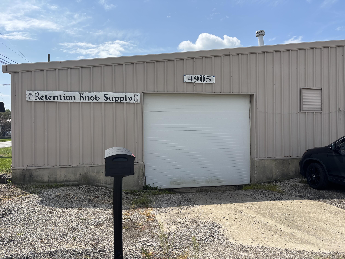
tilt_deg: +0.9
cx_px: 172
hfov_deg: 67.3
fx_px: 259
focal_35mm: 26
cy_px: 130
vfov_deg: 53.1
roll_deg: -0.1
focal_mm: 5.96
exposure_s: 1/3937
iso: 50
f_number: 1.6
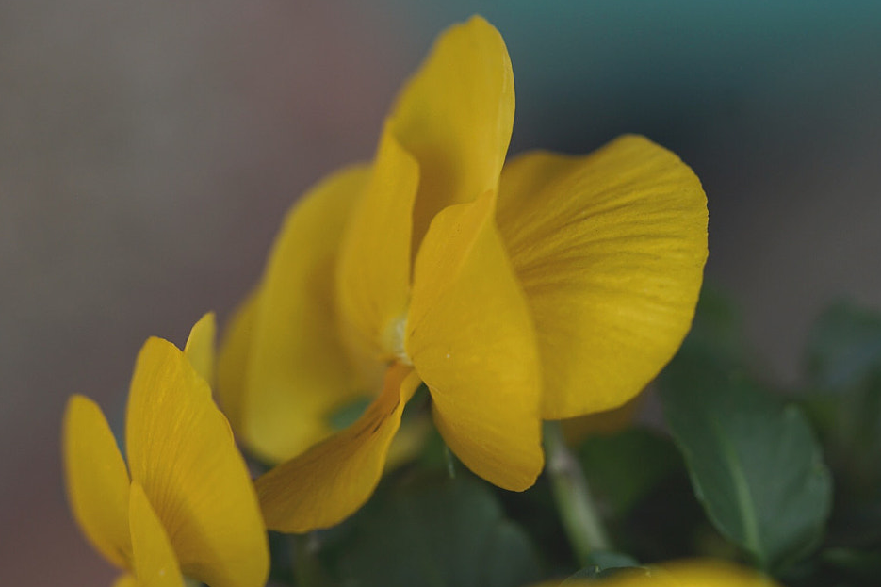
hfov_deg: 13.3
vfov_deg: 8.9
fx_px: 3768
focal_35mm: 154
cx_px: 530
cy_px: 242
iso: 200
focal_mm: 90
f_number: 3.5
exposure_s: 1/250
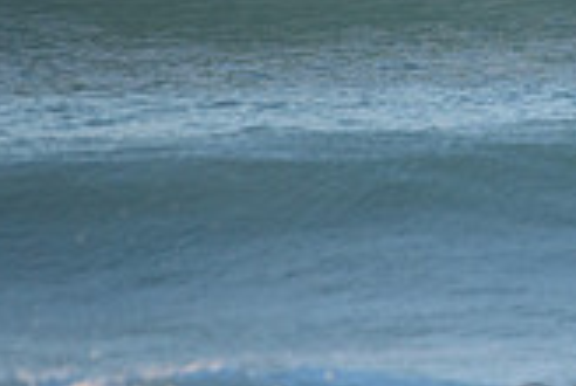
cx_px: 776
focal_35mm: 1764
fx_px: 28275
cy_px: -167
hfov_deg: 1.2
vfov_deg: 0.8
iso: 1400
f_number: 5.6
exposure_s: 1/2500
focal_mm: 500
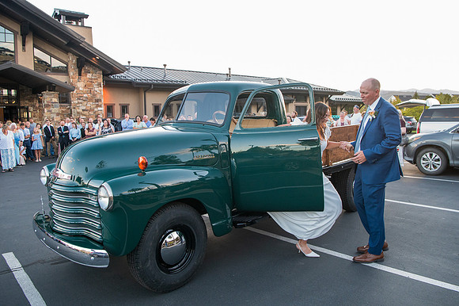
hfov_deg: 68.8
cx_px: 229
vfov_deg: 48.9
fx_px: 335
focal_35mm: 26
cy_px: 146
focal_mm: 24
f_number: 5
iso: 3200
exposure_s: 1/320
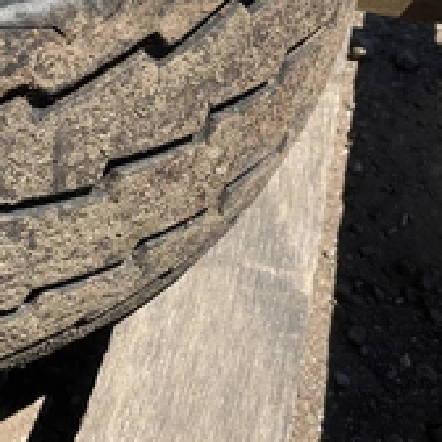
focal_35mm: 61
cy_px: 126
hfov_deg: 27.8
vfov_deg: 27.9
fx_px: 881
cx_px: 118
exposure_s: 1/1221
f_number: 1.8
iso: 25
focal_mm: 3
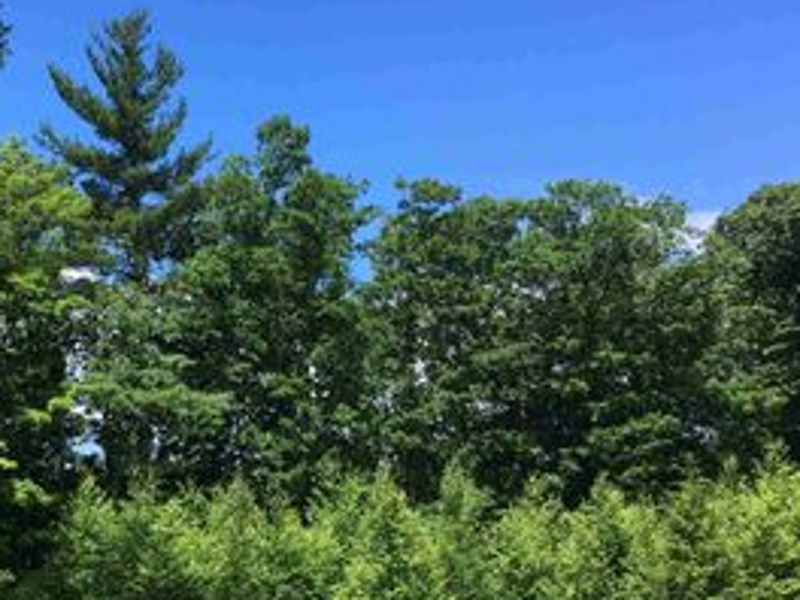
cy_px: 432
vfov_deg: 26.3
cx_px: 194
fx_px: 1271
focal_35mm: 55
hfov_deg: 34.2
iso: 25
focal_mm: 4.15
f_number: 2.2
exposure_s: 1/1054
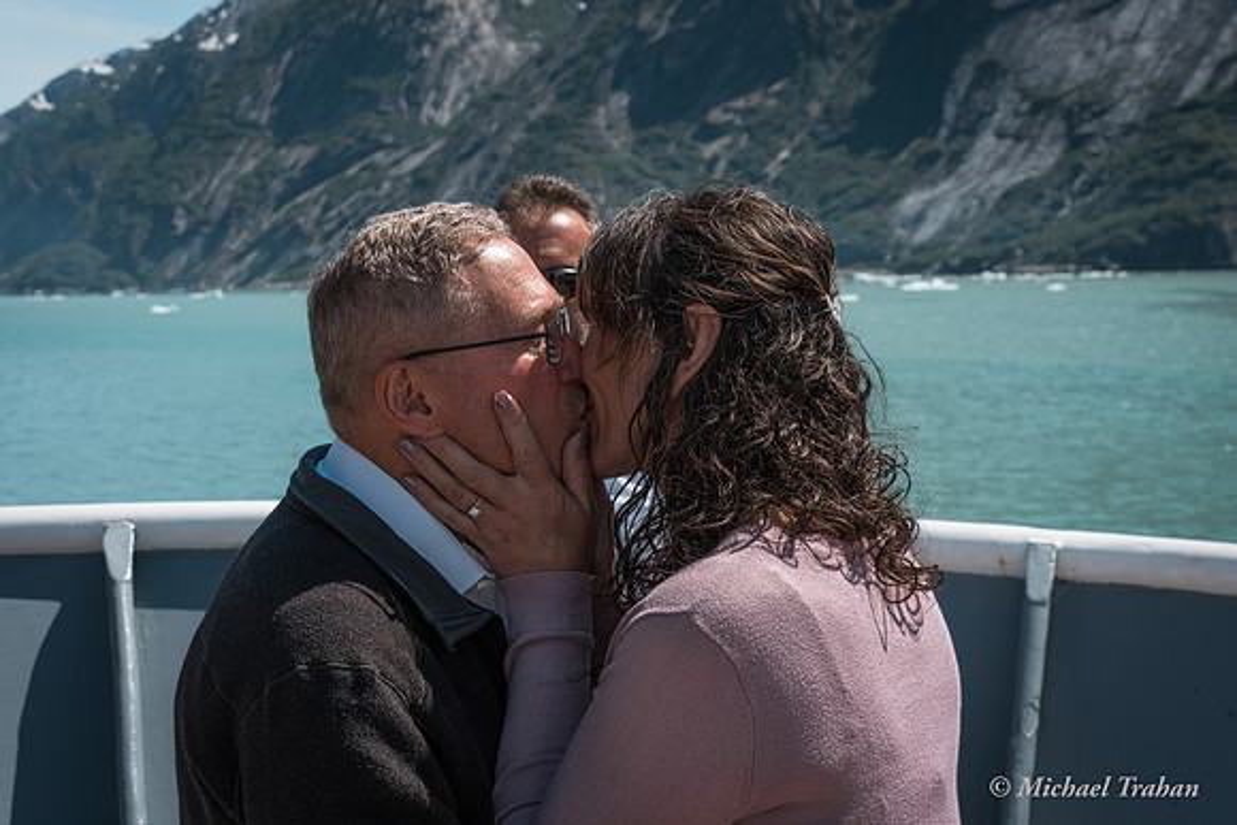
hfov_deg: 38.9
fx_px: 1753
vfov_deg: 26.5
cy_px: 412
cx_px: 618
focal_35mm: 51
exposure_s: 1/320
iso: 250
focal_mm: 51
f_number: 10
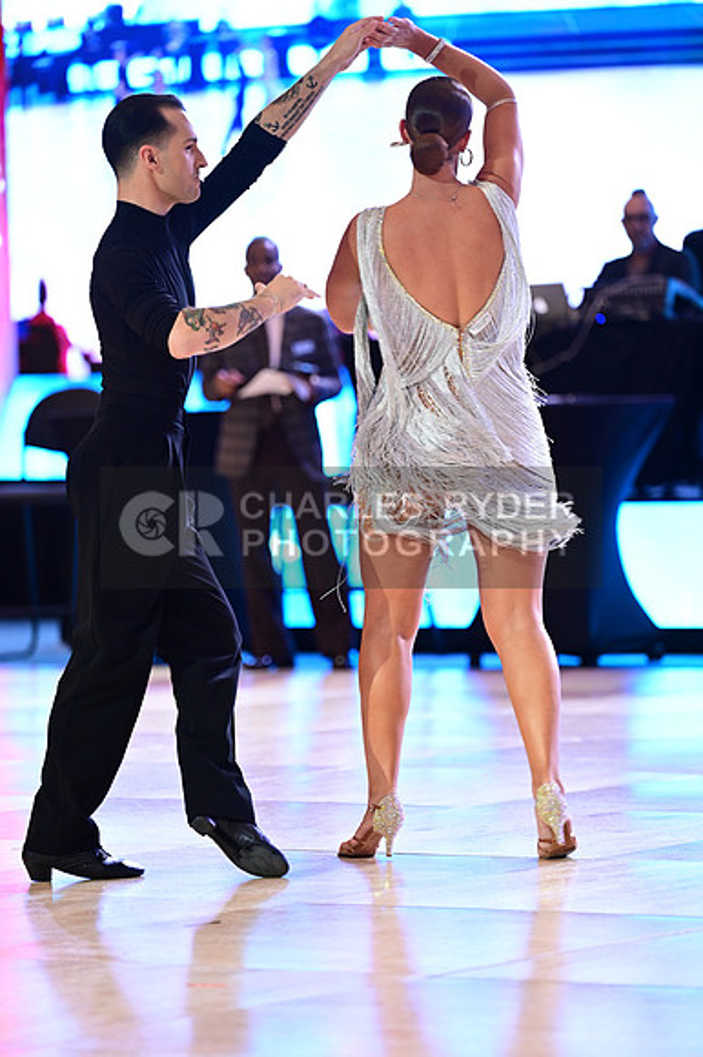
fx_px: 5572
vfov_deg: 10.8
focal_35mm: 190
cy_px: 528
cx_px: 352
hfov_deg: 7.2
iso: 1600
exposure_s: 1/250
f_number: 3.2
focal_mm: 190
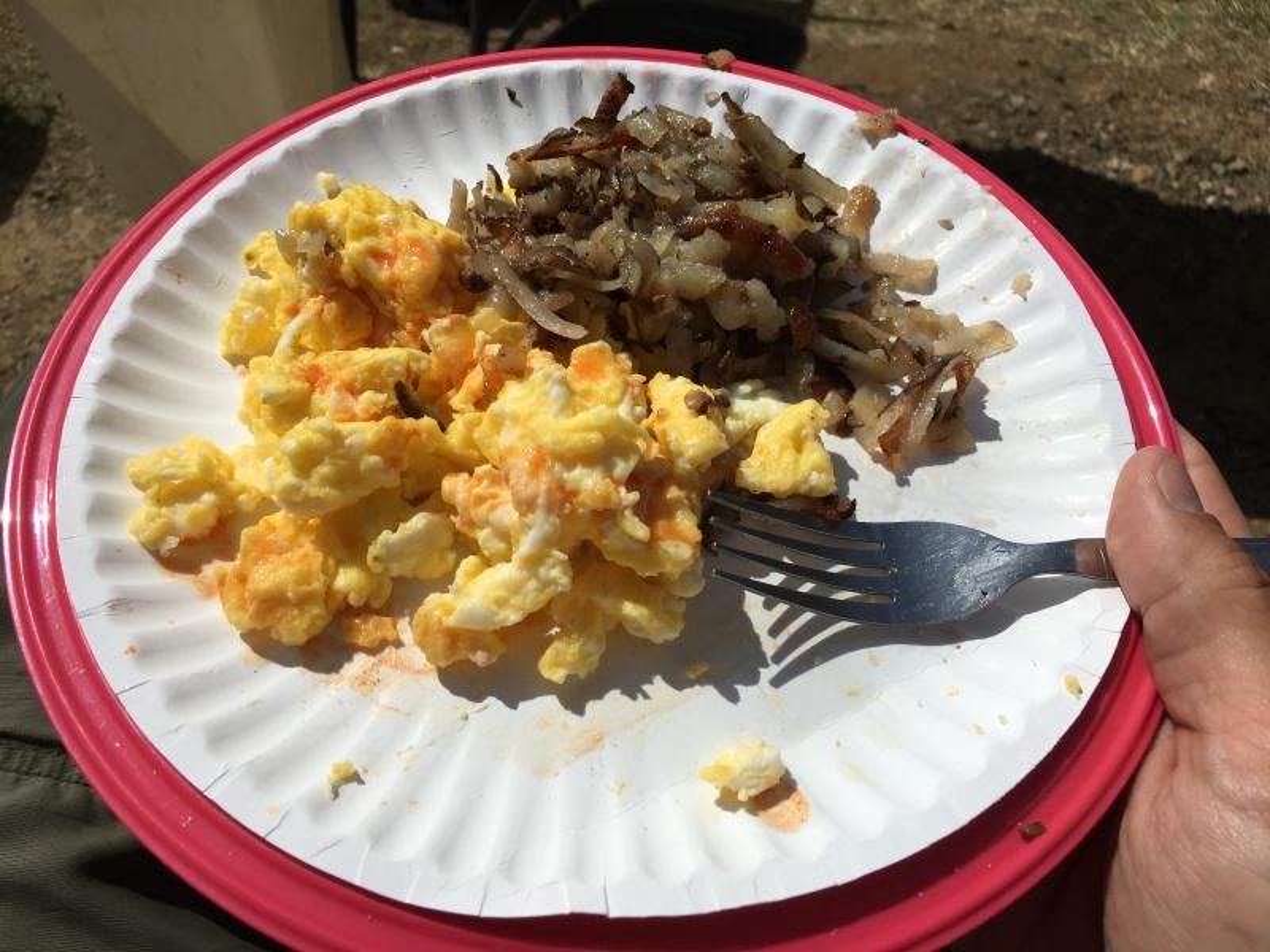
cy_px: 476
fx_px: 1064
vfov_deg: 48.2
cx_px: 635
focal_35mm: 29
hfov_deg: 61.7
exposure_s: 1/5495
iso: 25
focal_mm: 4.15
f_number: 2.2
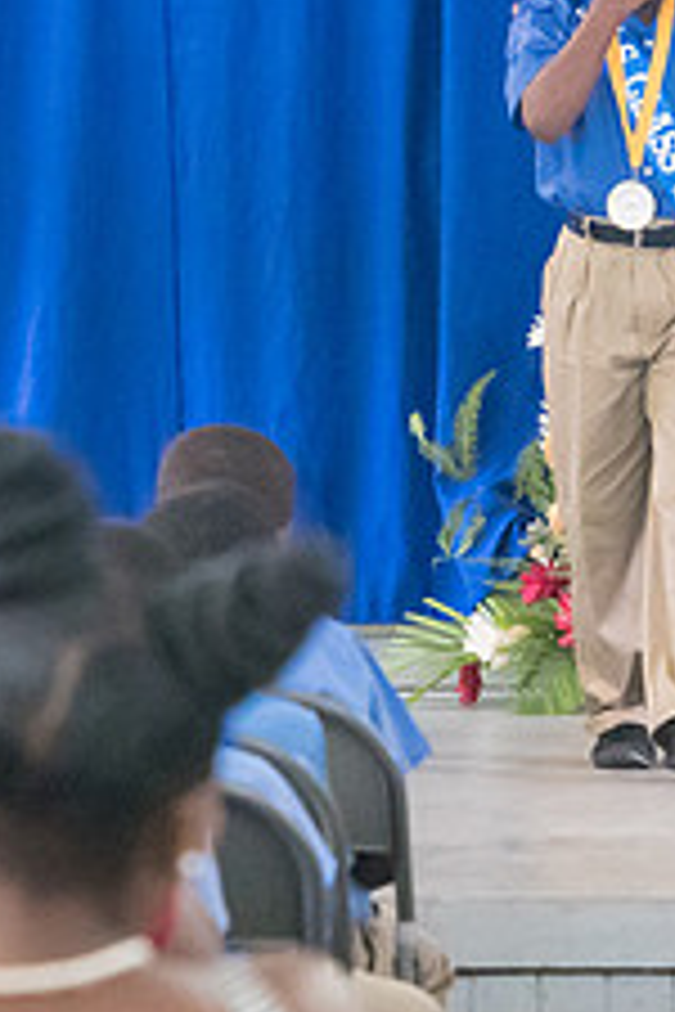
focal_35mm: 361
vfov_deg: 5.7
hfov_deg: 3.8
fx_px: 10152
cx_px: 666
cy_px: 205
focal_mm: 140
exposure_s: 1/200
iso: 22800
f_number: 6.3
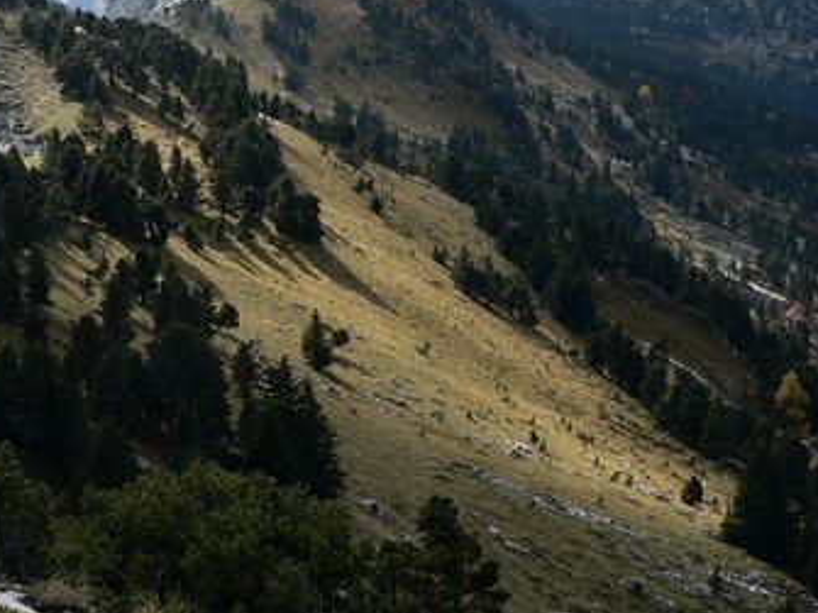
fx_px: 2032
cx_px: 239
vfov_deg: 17.0
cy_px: 134
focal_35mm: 86
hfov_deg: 22.6
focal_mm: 6
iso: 80
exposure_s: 1/250
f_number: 4
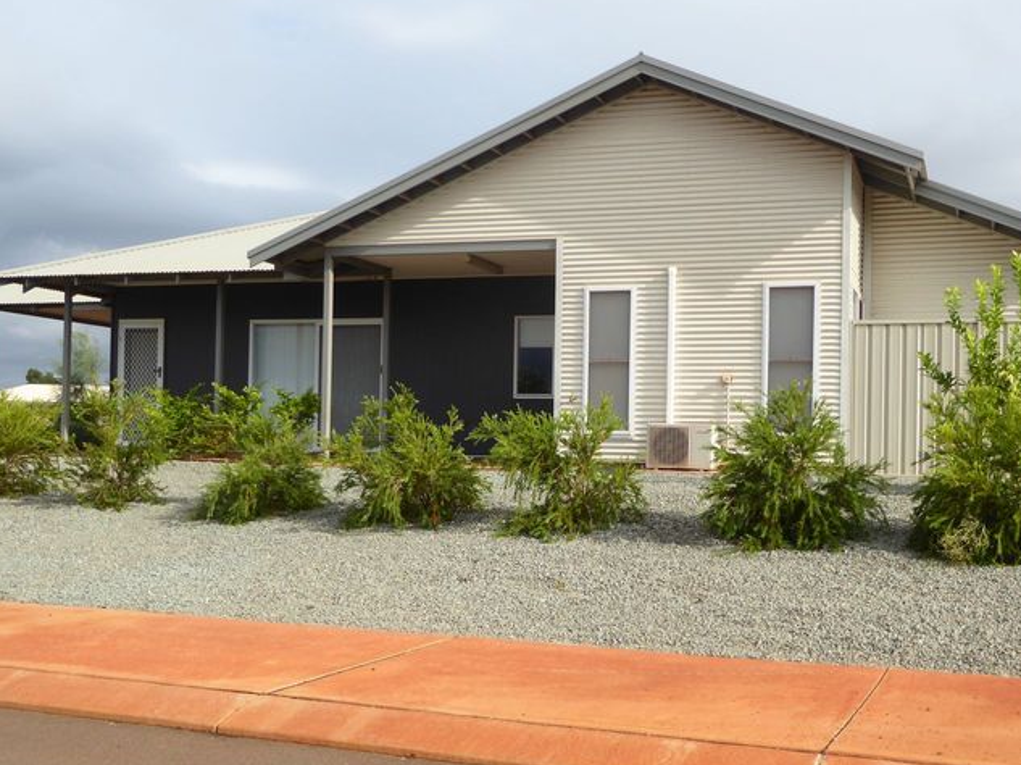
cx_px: 581
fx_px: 1268
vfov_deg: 33.5
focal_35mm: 43
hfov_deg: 43.8
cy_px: 436
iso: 80
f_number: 3.6
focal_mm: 5.8
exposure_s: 1/500
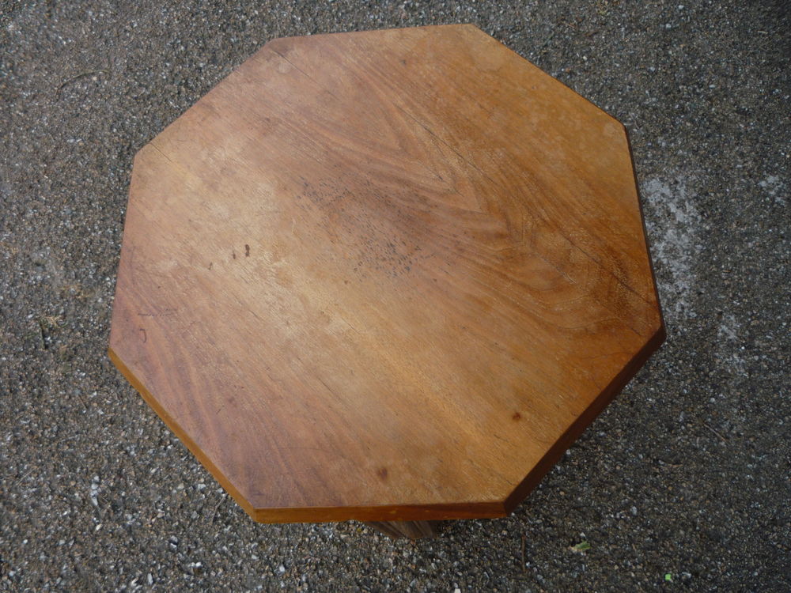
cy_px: 296
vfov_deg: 46.8
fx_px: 686
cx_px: 396
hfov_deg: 60.0
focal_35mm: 30
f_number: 4
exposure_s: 1/320
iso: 100
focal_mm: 5.2
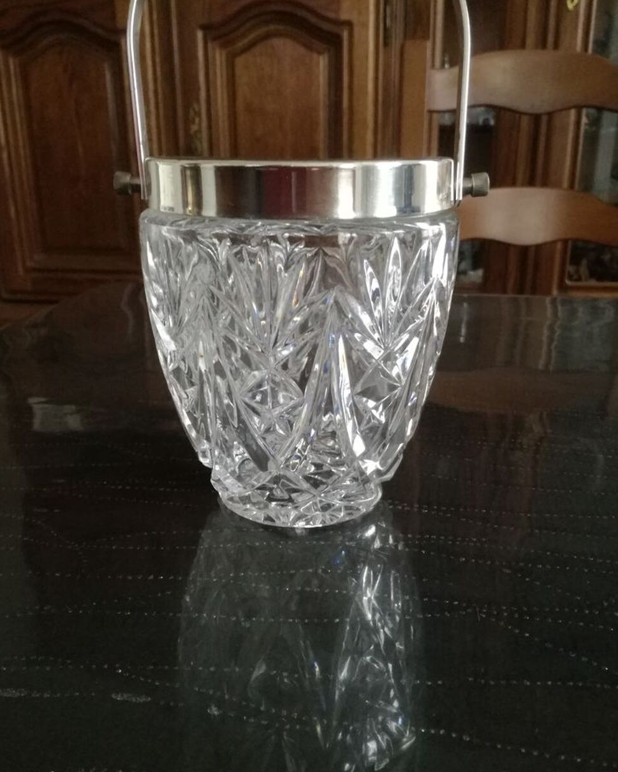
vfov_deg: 60.3
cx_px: 313
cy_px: 419
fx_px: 663
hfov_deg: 50.0
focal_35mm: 29
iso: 500
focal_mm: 3.79
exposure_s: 1/25
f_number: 2
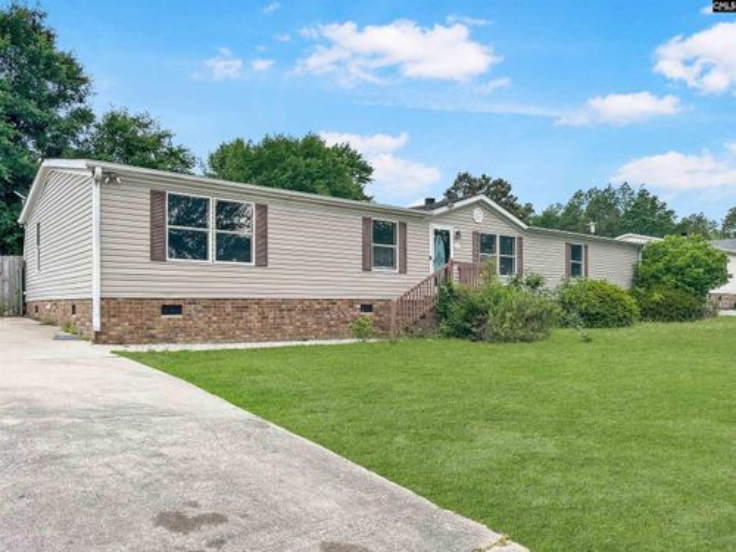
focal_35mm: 24
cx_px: 368
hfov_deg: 71.6
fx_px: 510
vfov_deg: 56.8
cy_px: 276
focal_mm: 6.86
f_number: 1.8
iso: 80
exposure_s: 1/3600
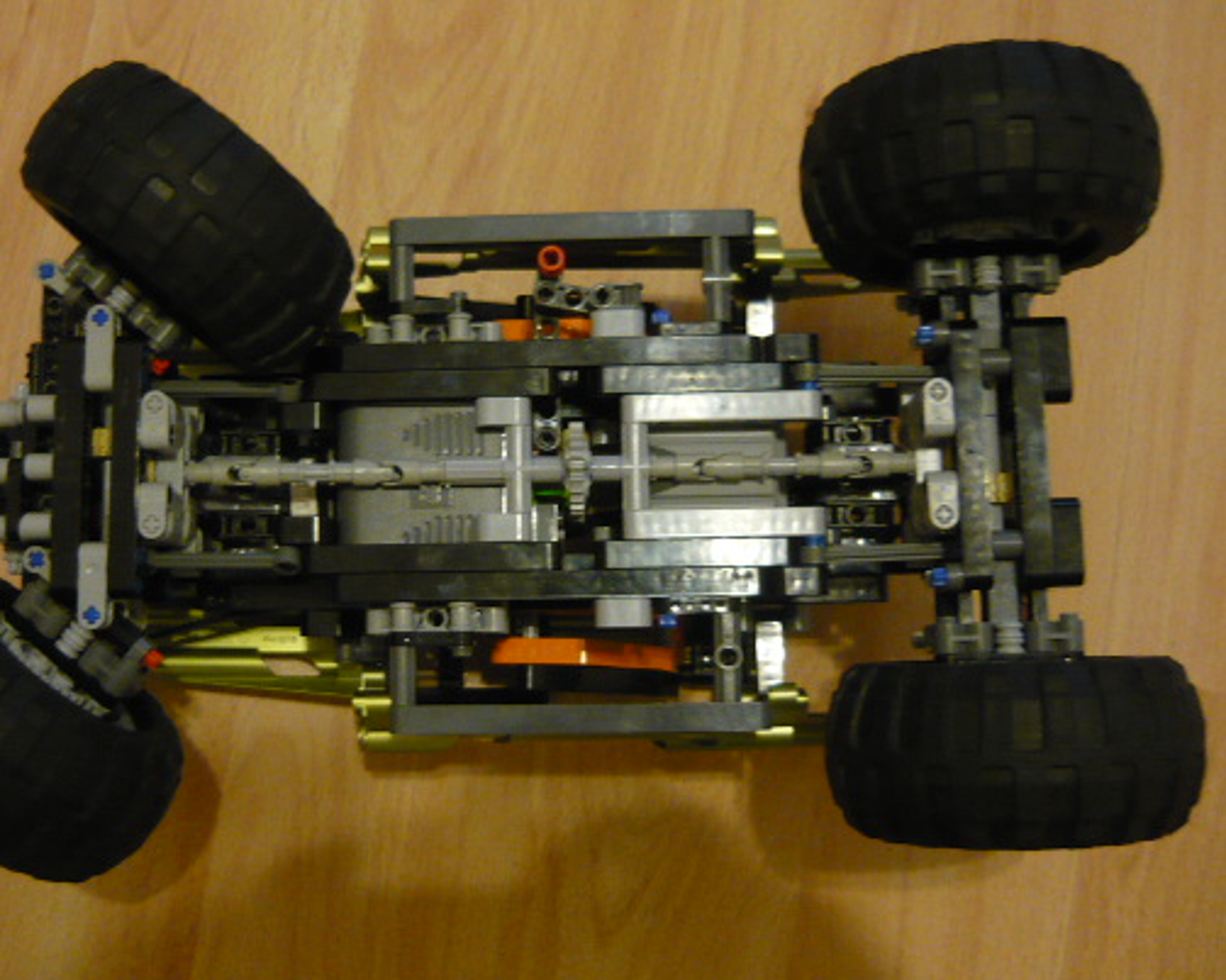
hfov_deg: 44.5
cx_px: 468
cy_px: 446
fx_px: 1487
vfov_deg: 36.4
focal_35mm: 41
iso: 400
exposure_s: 1/8
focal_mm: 5.5
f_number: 2.8
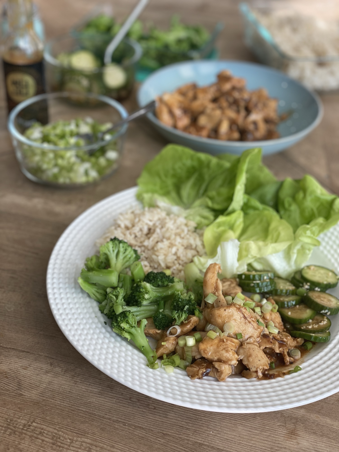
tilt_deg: -35.0
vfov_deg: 36.8
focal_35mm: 52
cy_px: 226
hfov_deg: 28.0
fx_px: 679
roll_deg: -4.1
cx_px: 170
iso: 50
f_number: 2
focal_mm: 6
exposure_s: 1/120
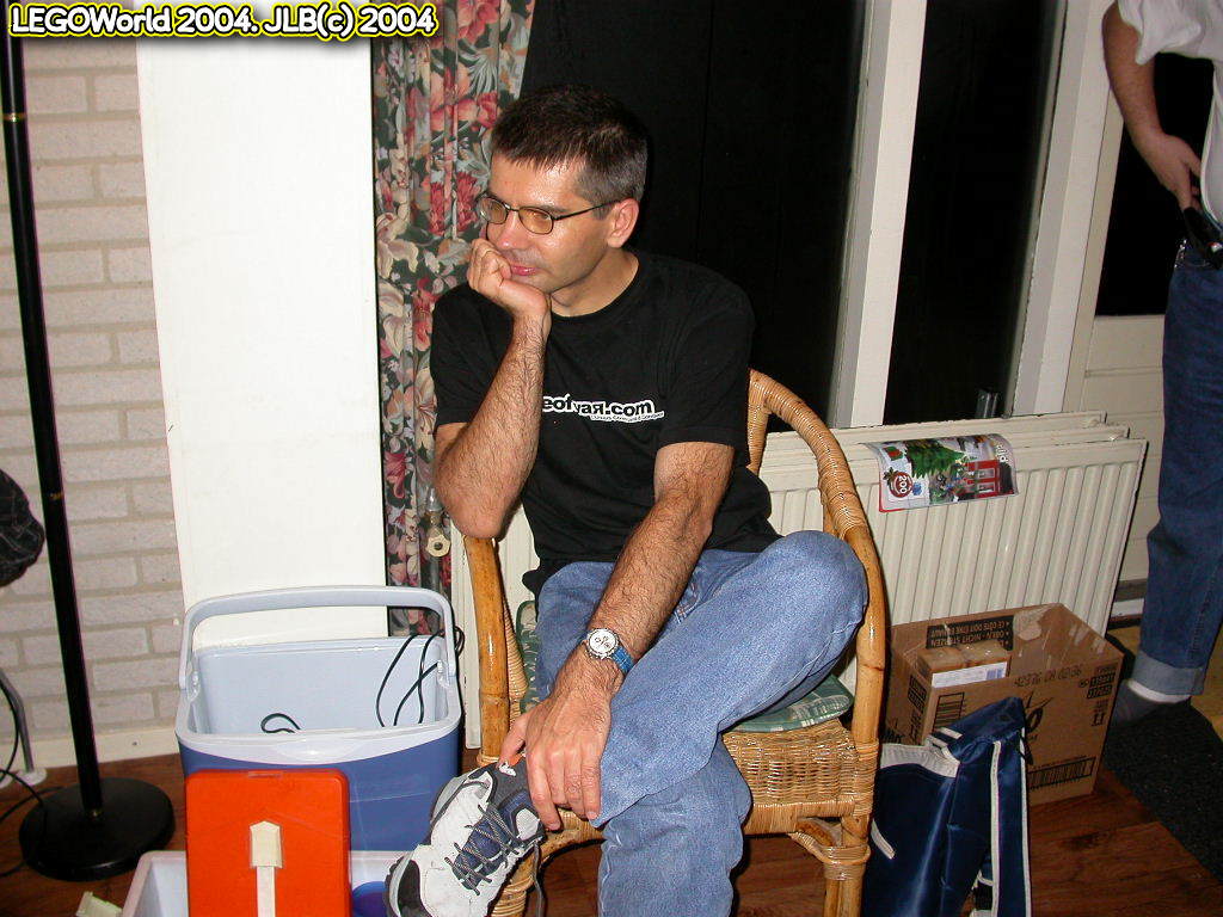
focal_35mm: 38
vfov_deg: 37.7
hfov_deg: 49.0
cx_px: 612
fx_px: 1343
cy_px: 458
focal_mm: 7.85
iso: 100
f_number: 2.6
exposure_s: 1/60
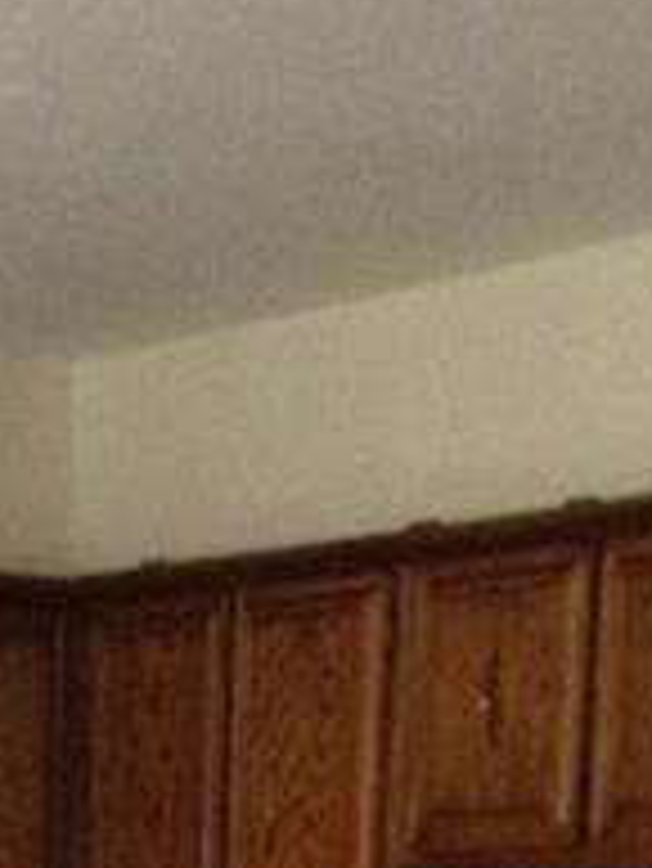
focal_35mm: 131
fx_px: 3286
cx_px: -112
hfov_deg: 11.1
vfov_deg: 13.3
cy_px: 1655
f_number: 2.4
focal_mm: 4.13
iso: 400
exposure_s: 1/20
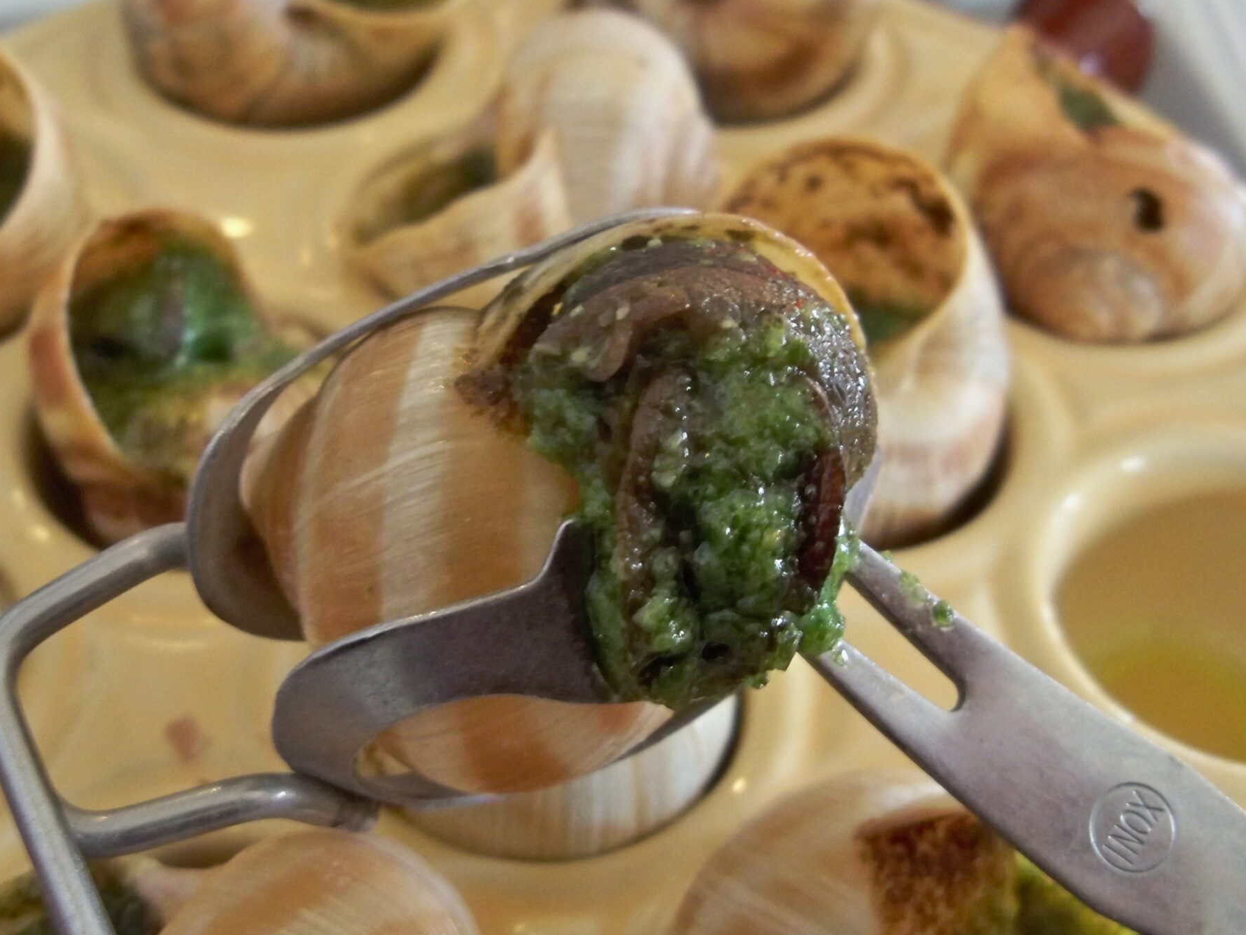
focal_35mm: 50
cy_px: 438
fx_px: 1800
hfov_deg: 38.1
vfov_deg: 29.1
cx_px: 536
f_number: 3.5
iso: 400
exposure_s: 1/13
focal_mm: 6.2
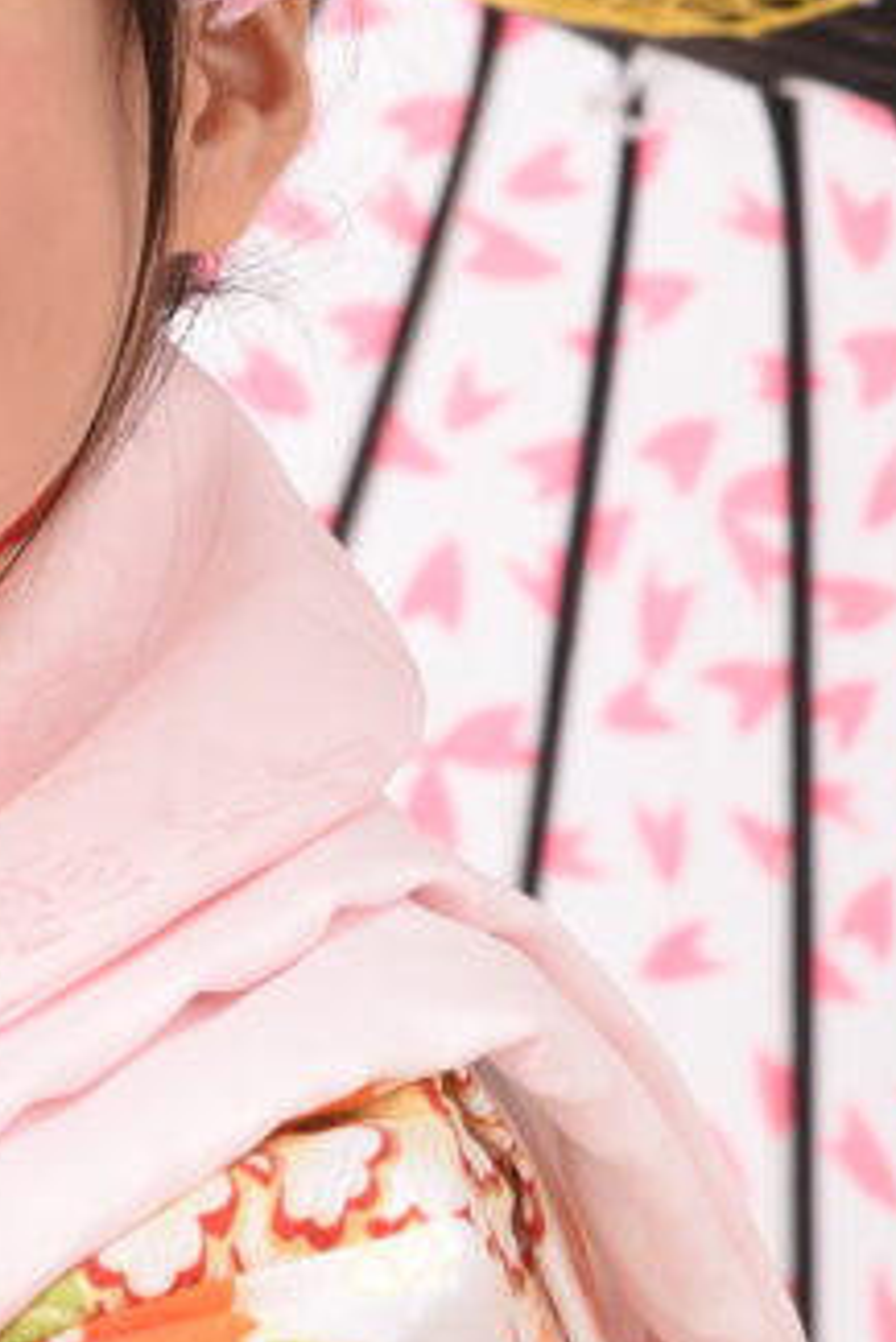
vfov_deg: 5.5
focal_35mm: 378
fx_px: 14096
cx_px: -407
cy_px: 669
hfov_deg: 3.6
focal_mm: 120
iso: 800
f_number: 5.6
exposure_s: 1/200
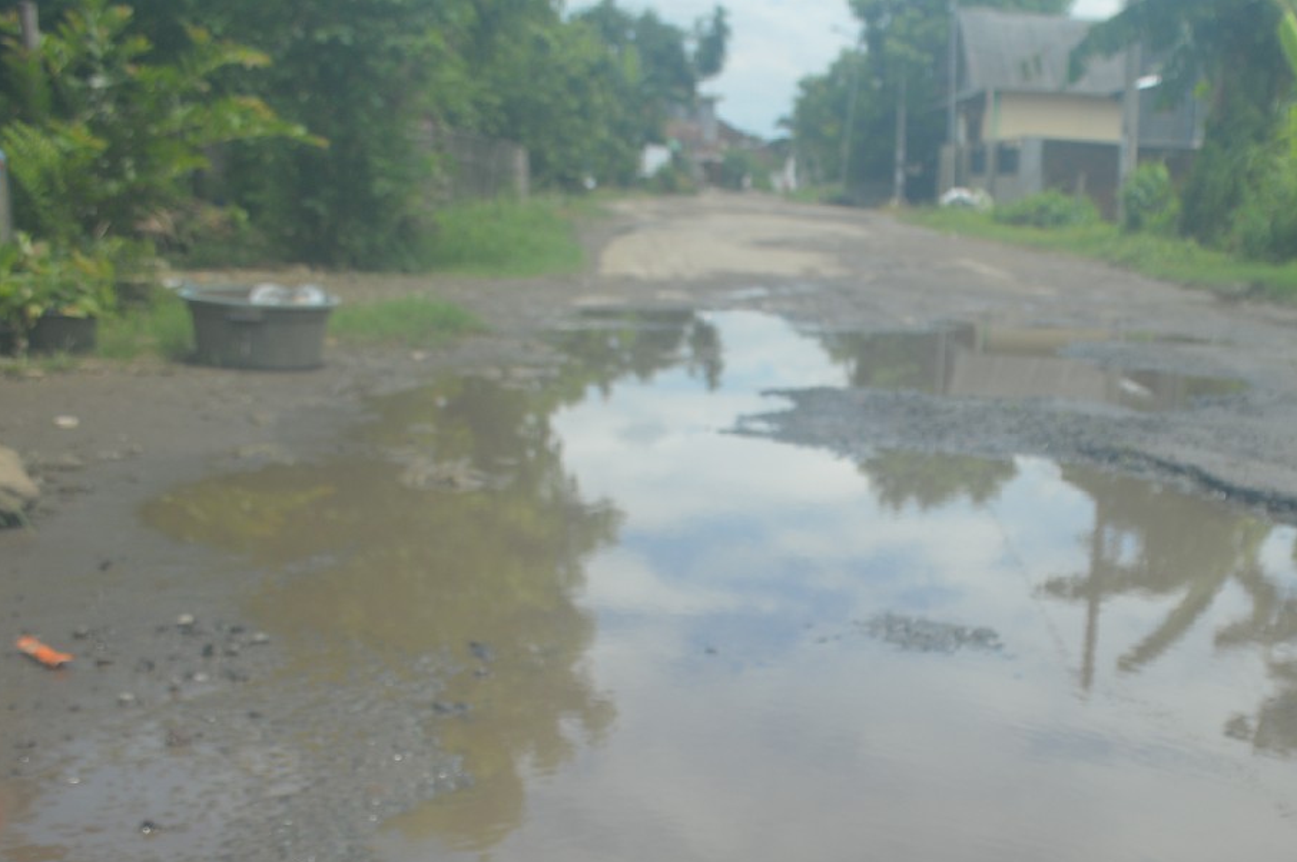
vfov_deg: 26.2
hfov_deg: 37.9
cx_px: 973
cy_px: 596
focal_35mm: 51
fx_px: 1835
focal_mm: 22
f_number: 6.3
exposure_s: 1/320
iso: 100
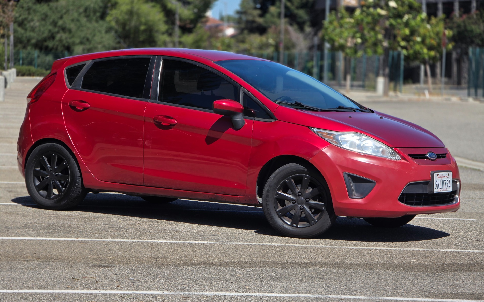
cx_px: 244
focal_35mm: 123
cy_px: 153
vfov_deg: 10.6
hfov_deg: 17.0
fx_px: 1622
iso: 32
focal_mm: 18.6
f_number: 3.4
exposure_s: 1/730
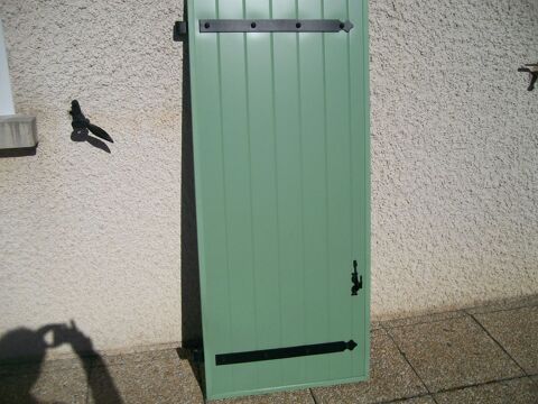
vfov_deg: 40.7
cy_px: 202
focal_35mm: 35
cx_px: 269
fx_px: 544
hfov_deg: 52.6
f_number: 7.2
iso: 80
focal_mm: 5.8
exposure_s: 1/949
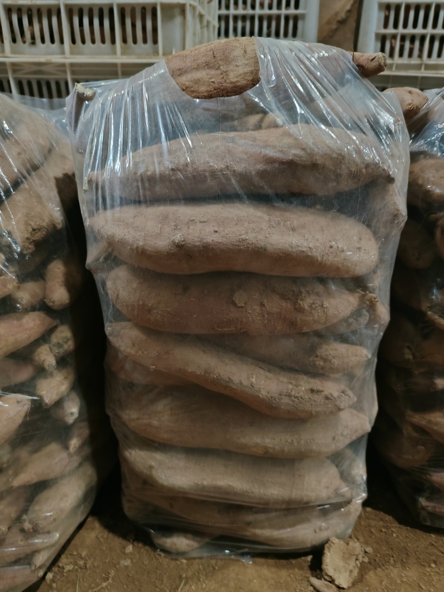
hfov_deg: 58.9
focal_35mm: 23
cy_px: 296
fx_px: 393
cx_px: 222
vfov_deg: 73.9
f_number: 1.8
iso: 2500
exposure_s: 1/33
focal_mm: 5.25
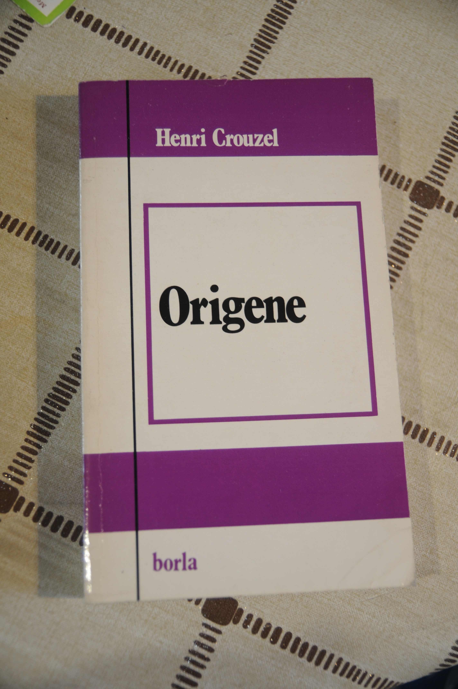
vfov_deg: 42.4
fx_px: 890
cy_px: 344
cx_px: 229
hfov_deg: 28.9
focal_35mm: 46
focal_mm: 31
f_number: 2.8
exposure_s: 1/30
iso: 200
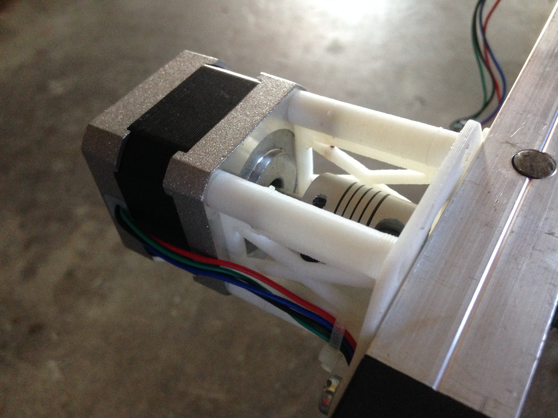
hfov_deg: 55.4
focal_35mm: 33
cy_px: 209
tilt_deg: -48.7
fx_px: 532
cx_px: 279
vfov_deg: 42.9
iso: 250
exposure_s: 1/20
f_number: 2.4
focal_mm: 4.12
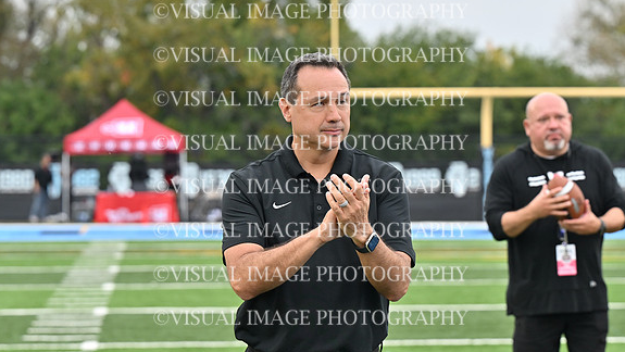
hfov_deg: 14.3
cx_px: 311
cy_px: 208
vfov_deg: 8.1
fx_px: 2487
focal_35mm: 150
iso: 400
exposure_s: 1/320
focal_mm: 95
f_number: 4
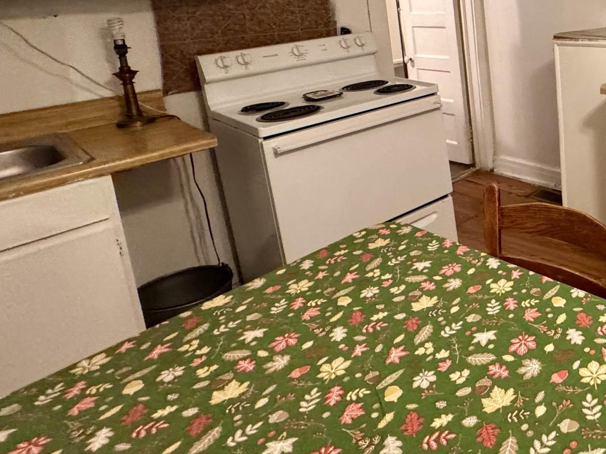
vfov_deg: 43.2
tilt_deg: -9.5
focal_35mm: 30
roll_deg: +2.8
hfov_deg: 47.9
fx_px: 525
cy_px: 55
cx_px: 625
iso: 640
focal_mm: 2.22
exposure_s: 1/60
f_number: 2.2
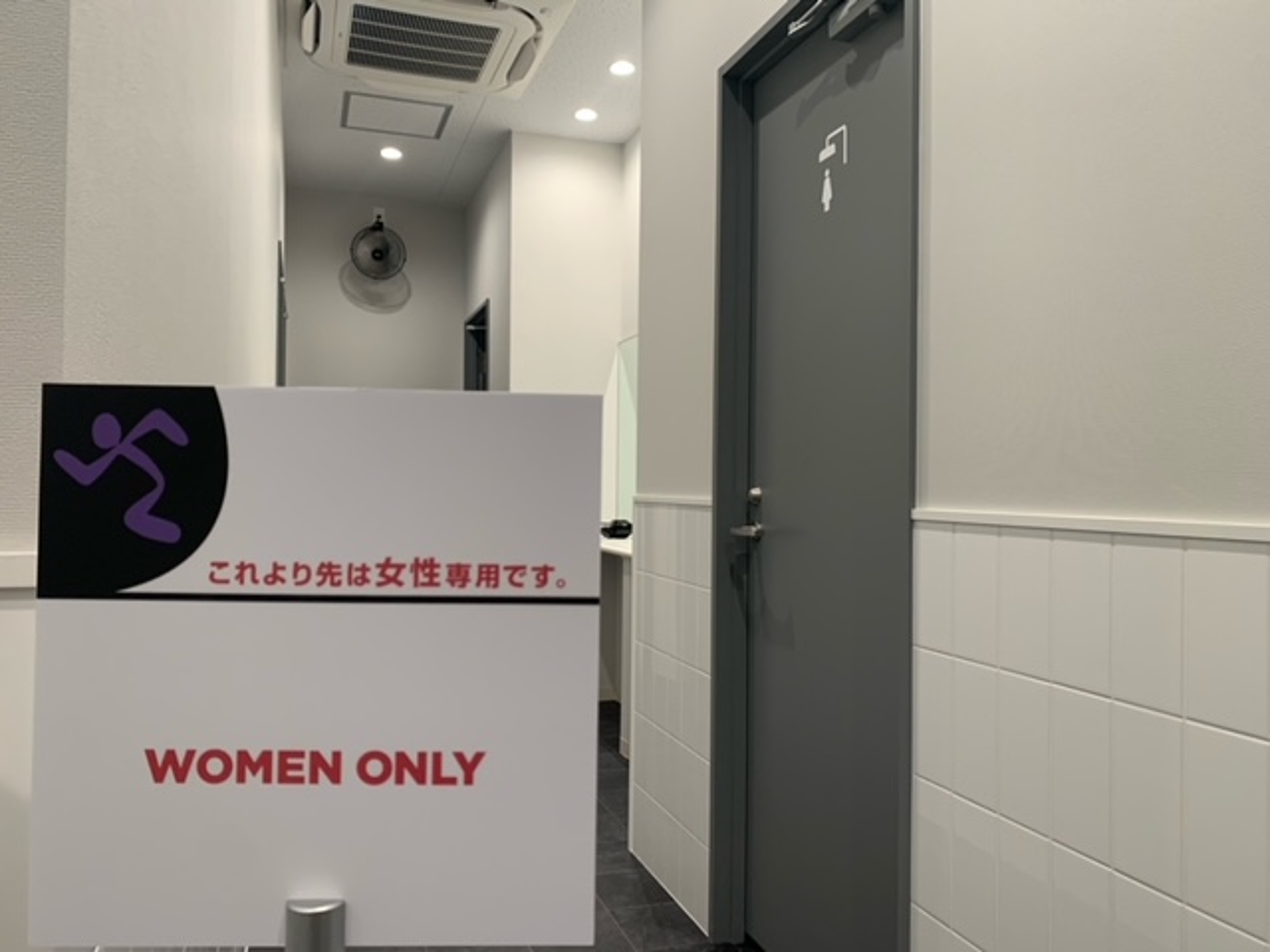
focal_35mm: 26
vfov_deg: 53.1
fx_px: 954
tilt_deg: -0.3
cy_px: 476
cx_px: 635
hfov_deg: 67.3
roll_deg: -1.1
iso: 125
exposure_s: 1/60
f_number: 1.8
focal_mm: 4.25
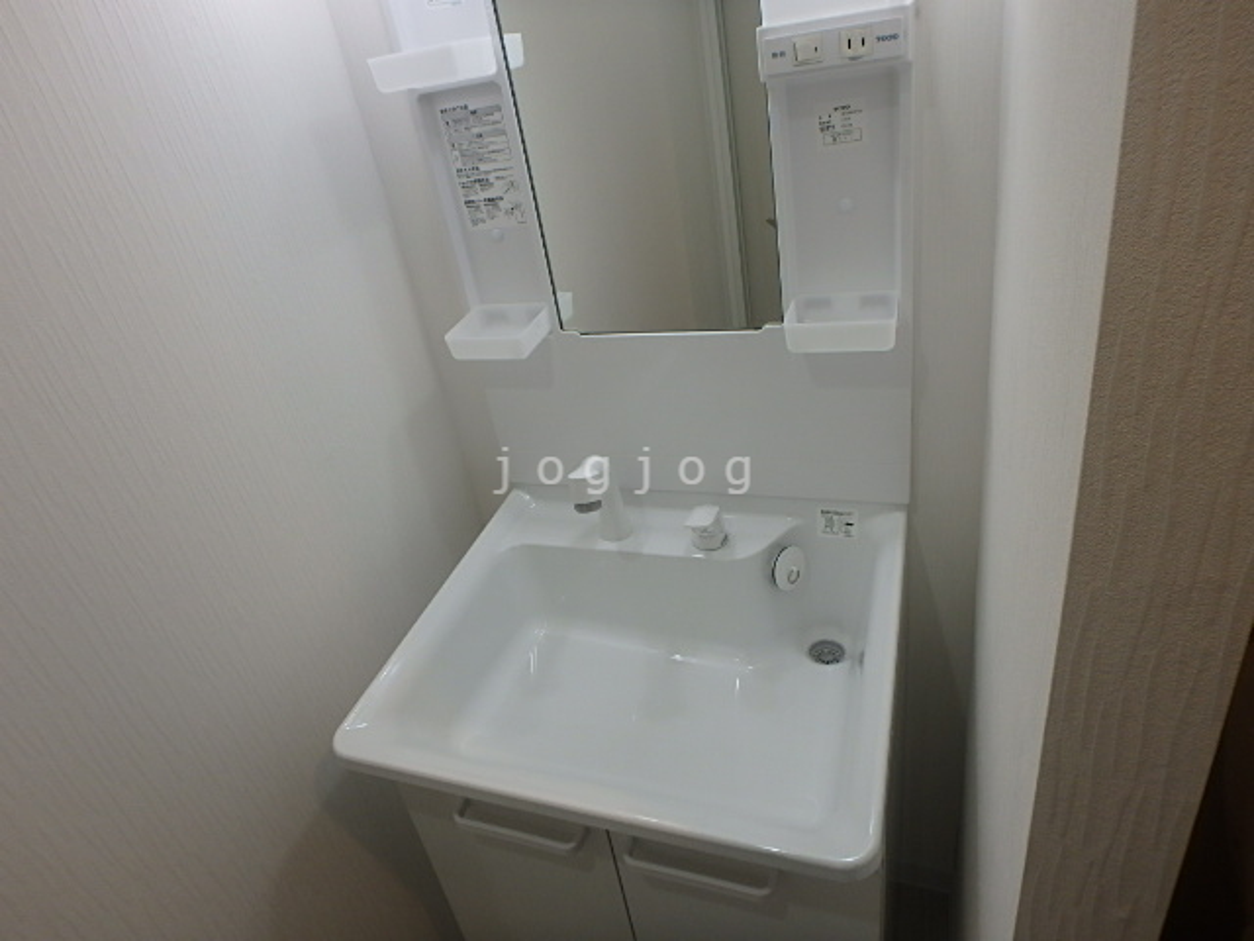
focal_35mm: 21
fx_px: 761
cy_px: 470
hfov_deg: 79.0
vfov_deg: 63.4
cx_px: 627
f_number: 3.5
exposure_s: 1/60
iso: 160
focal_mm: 3.7
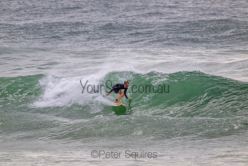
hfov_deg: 2.6
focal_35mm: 800
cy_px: 83
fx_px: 5512
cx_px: 124
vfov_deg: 1.7
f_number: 11
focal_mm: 800
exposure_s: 1/2000
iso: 1400
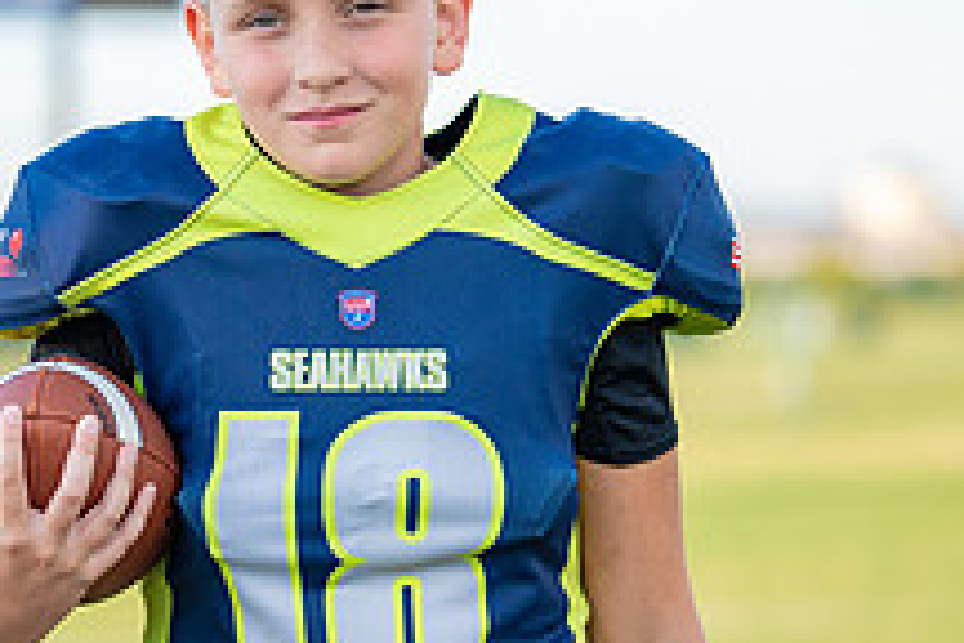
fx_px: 4605
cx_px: 318
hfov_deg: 11.9
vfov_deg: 8.0
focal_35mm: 172
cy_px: 341
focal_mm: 50
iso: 100
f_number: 1.2
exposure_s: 1/2500
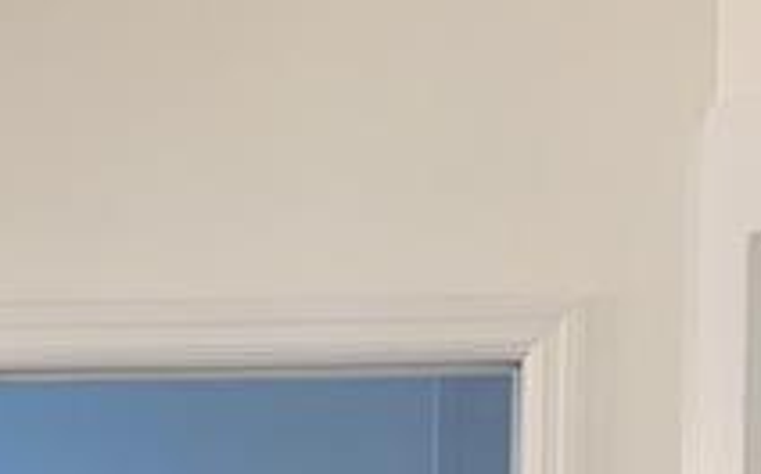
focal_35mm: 100
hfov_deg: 20.6
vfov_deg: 11.1
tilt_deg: -5.3
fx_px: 2072
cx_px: 158
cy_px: 1113
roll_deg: +0.0
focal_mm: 4.25
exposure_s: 1/120
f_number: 1.8
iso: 64
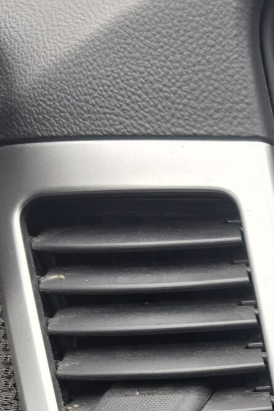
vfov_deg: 21.2
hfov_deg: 11.6
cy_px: 439
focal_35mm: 92
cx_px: 706
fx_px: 1050
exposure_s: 1/180
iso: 40
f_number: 1.7
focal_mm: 6.3
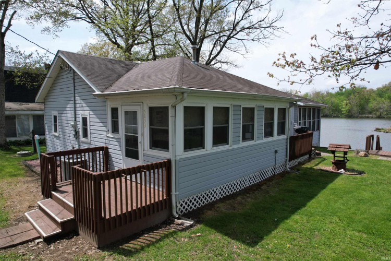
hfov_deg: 78.6
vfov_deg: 57.2
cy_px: 130
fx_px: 239
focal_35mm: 22
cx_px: 196
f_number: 2.8
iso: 110
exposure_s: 1/2000
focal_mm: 8.38
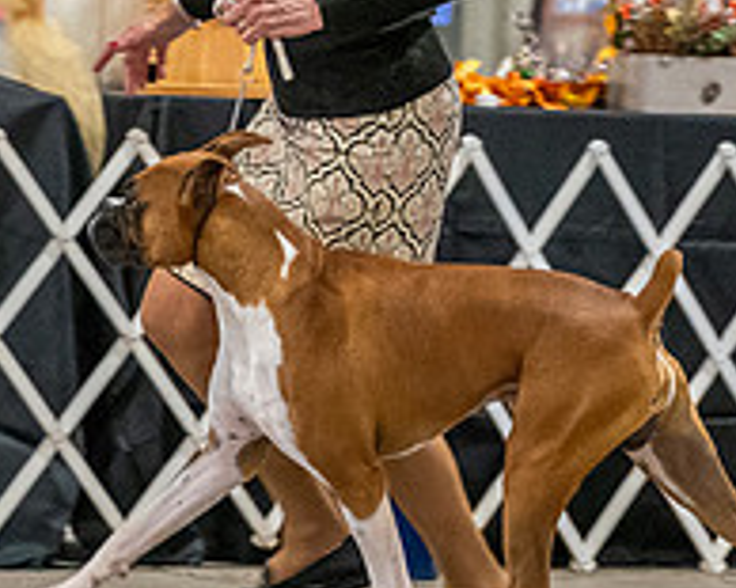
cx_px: 336
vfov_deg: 3.0
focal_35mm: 510
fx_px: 11104
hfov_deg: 3.8
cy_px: 0
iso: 6400
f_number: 3.5
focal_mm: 156
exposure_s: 1/250
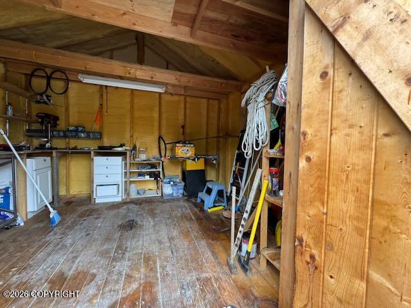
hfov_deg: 102.1
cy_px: 154
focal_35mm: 14
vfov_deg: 85.7
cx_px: 206
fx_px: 166
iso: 125
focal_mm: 2.22
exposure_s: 1/99
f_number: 2.2
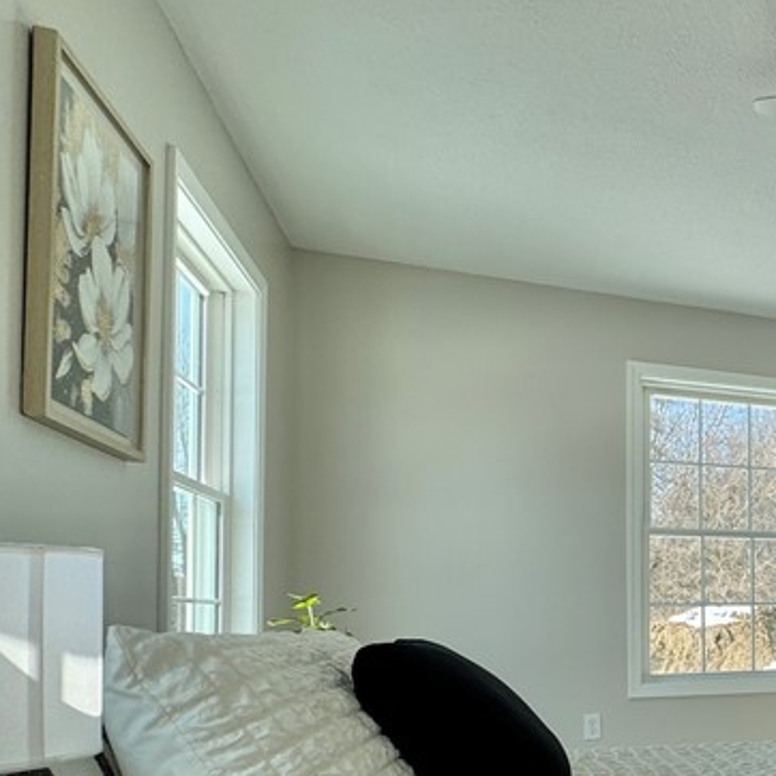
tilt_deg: +0.4
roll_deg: +1.3
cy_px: 598
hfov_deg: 36.1
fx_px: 888
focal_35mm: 35
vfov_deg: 45.3
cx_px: 941
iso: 40
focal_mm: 2.22
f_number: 2.2
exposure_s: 1/582
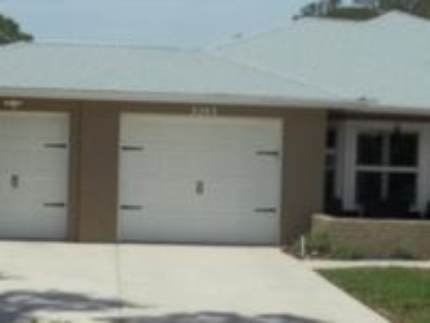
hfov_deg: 23.8
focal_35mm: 82
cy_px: 194
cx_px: 257
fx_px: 1019
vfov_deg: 18.0
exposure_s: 1/400
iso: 64
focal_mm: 5.9
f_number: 8
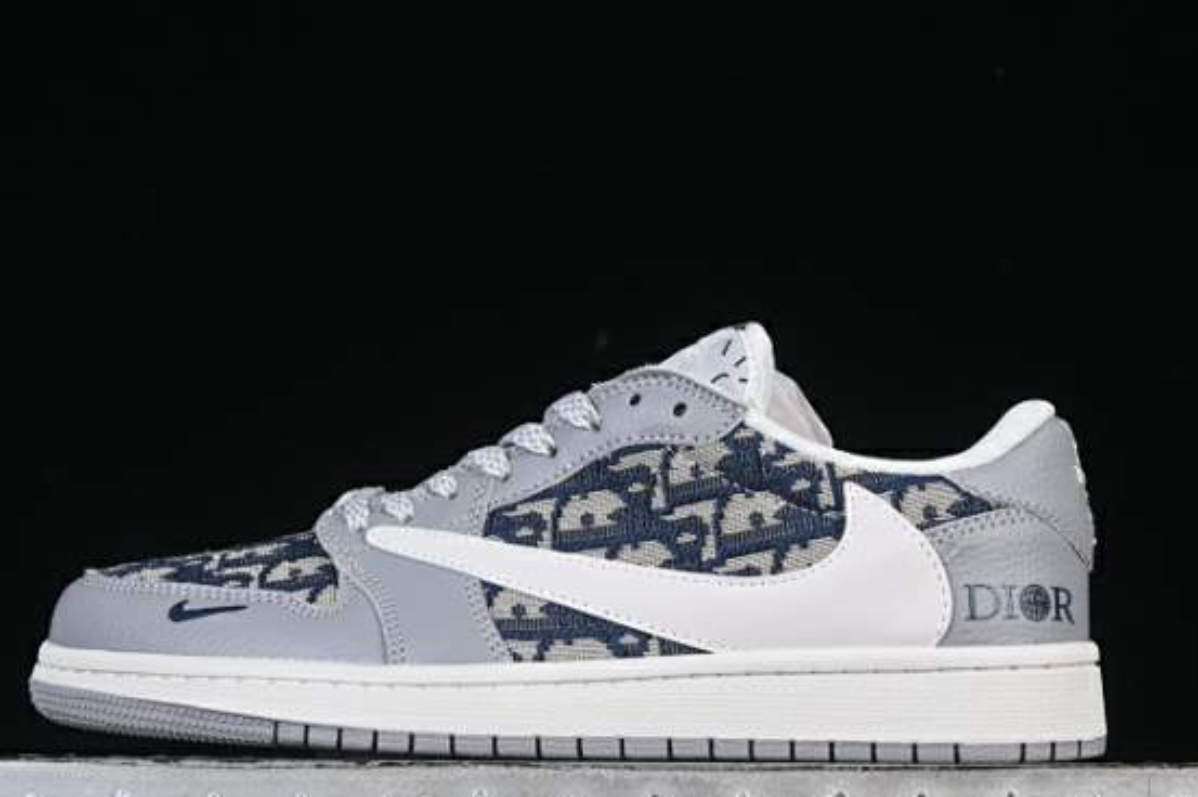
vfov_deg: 13.8
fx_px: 3292
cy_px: 437
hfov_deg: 20.6
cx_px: 583
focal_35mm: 99
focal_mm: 50
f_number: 8
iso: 160
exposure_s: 1/80
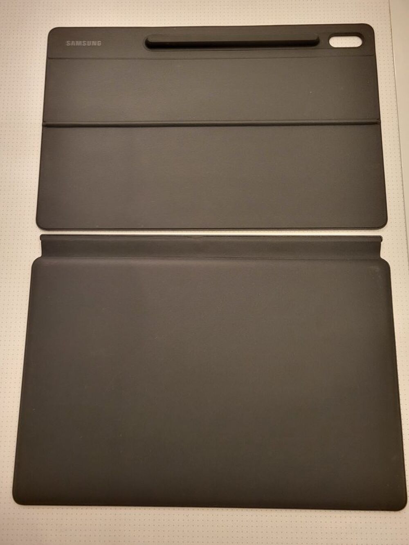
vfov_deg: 67.3
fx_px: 410
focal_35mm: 26
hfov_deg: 53.1
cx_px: 204
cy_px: 272
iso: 500
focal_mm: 5.4
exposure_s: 1/33
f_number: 1.8
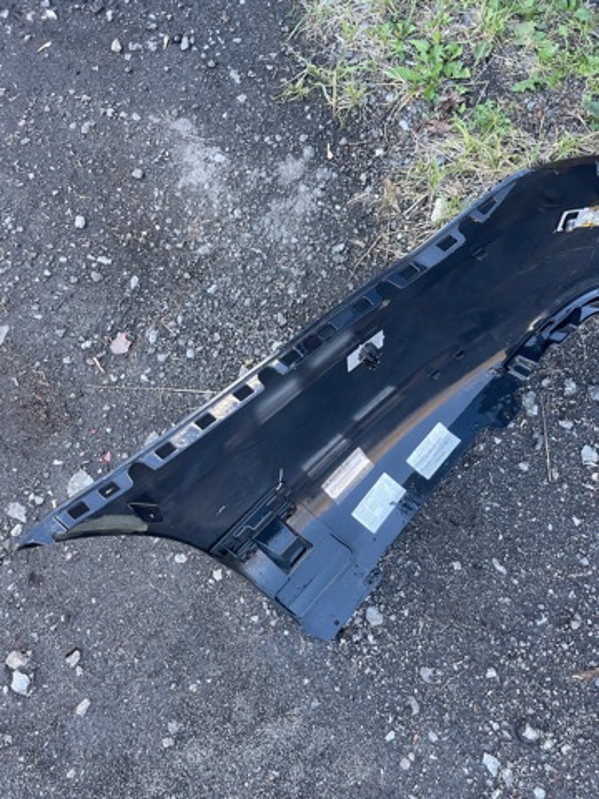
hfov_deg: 54.9
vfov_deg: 69.4
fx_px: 577
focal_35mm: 25
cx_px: 300
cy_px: 400
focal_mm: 5.1
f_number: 1.6
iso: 100
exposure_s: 1/121
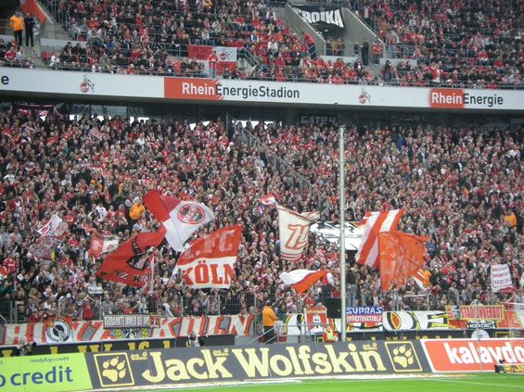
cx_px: 262
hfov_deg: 15.4
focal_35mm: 128
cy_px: 196
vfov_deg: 11.6
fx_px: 1936
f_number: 4.2
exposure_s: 1/100
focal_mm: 21.1
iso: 640
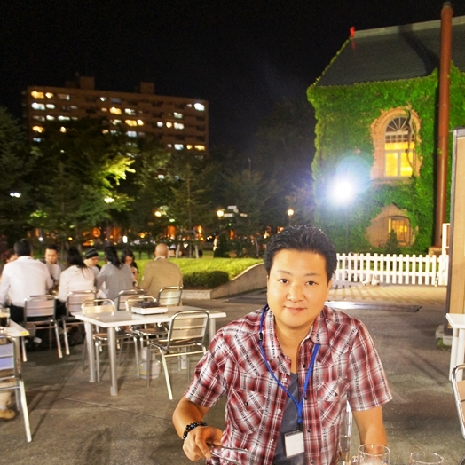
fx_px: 532
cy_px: 337
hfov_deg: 47.2
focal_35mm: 35
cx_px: 233
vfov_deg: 45.9
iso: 1600
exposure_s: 1/13
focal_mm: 18
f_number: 3.5
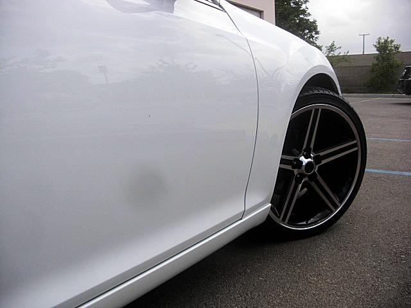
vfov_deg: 39.7
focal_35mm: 36
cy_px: 154
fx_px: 427
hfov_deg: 51.4
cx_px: 206
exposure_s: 1/800
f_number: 2.8
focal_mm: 6.3
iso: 50
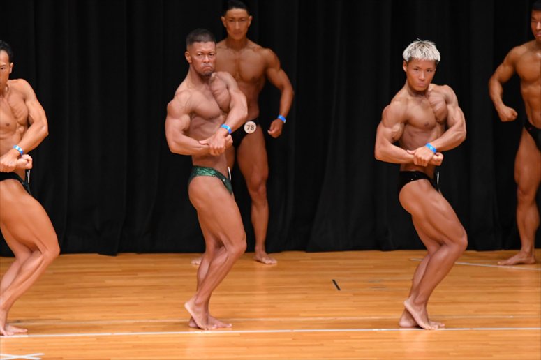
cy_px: 180
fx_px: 4281
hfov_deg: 7.2
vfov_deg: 4.8
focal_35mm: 285
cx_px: 270
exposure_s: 1/400
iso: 4000
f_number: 5.6
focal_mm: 190
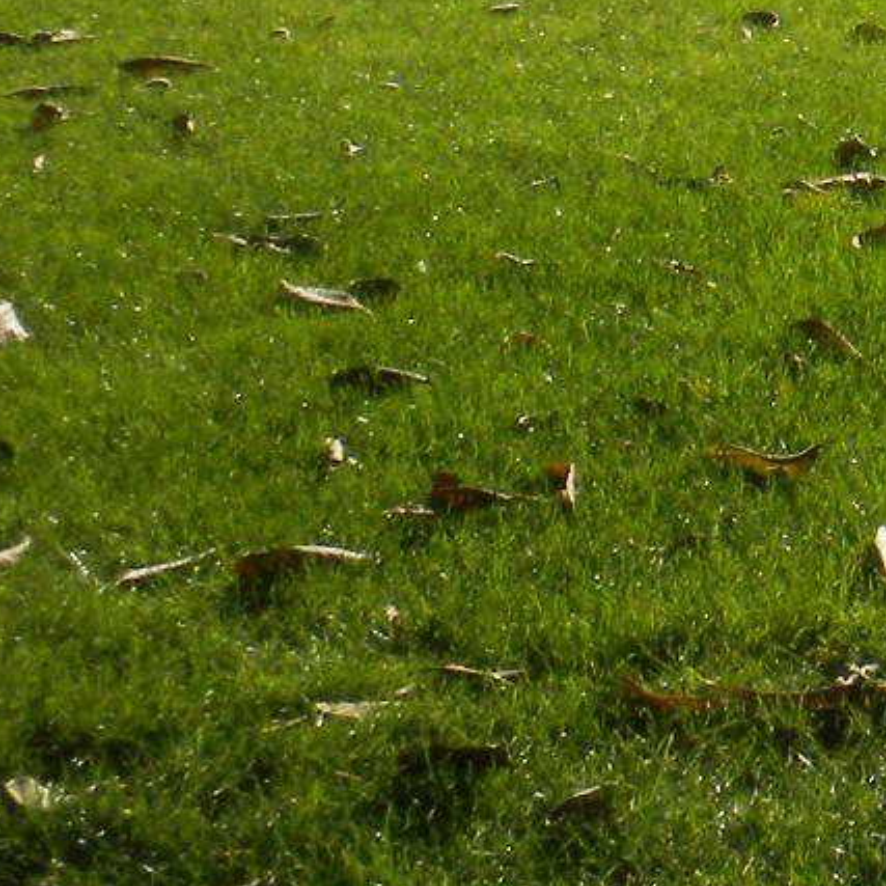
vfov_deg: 10.8
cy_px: -338
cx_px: 1959
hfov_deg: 10.0
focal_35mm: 157
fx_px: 4546
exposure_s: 1/123
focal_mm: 6.6
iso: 64
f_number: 10
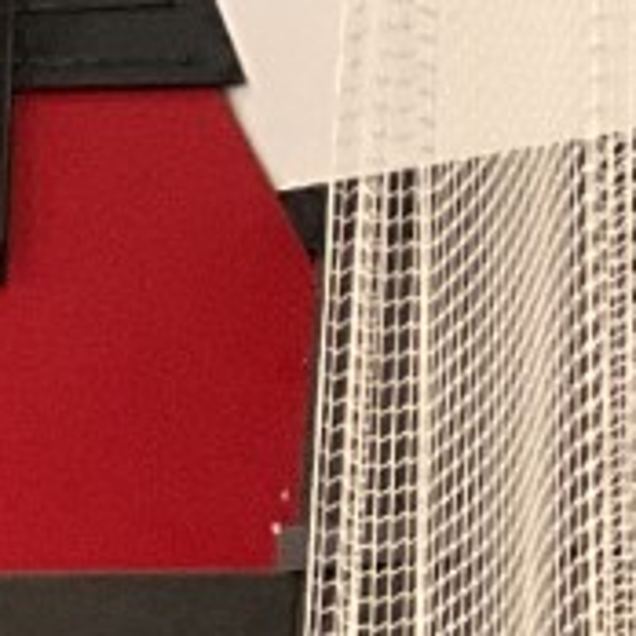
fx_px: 4407
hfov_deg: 6.8
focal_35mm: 212
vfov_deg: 7.6
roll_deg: -0.3
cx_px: -1744
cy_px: 1652
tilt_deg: -9.6
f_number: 1.8
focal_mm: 3
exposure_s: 1/60
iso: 125
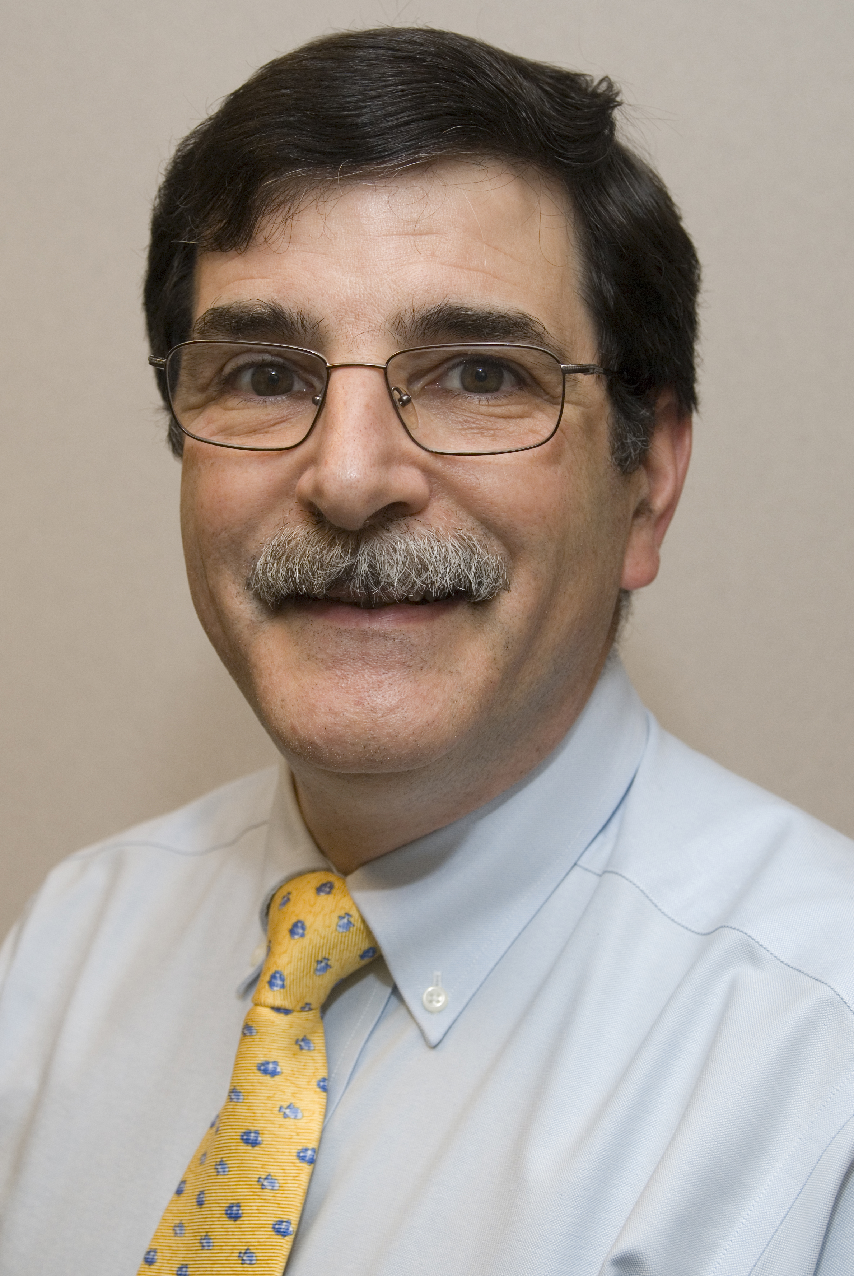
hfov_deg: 18.6
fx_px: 2609
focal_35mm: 74
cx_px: 425
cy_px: 621
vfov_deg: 27.5
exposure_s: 1/60
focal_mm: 45
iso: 400
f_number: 5.6
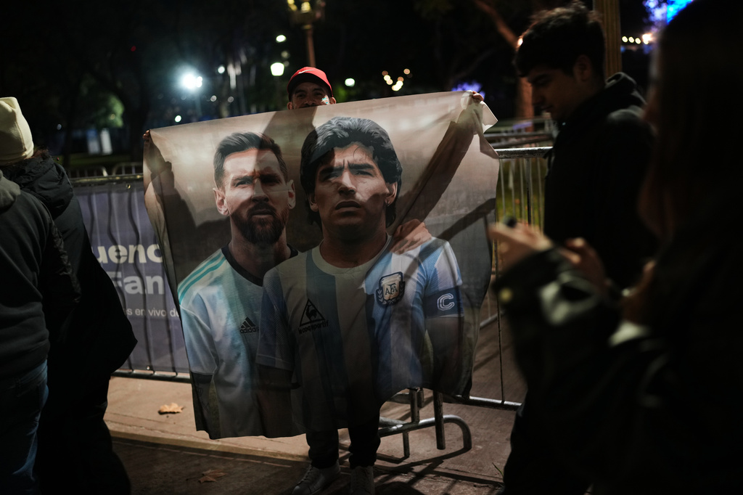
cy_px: 248
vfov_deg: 37.8
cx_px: 372
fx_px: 722
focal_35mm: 35
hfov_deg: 54.4
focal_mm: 35
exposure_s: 1/160
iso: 1250
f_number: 1.4
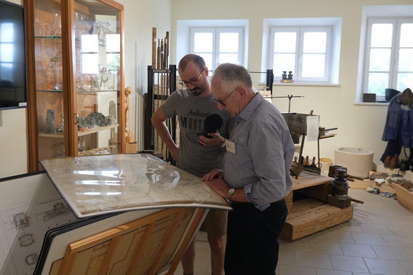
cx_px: 200
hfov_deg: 57.2
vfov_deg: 39.9
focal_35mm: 33
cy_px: 131
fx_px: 378
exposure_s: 1/27
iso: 400
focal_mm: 19.2
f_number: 4
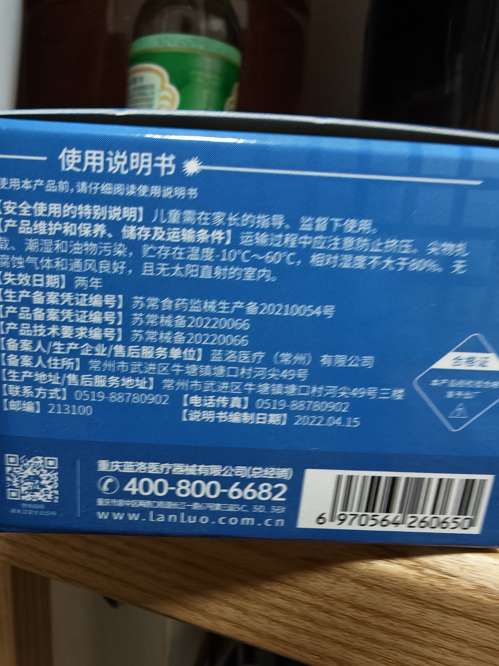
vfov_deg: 71.6
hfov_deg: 56.8
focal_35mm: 24
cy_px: 333
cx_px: 250
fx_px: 461
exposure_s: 1/17
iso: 400
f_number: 2
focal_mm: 1.82
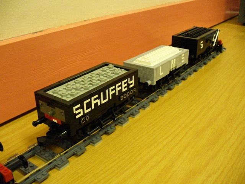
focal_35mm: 37
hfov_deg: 50.1
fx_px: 262
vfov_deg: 38.7
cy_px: 92
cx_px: 122
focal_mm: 6.1
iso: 400
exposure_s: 1/30
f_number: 2.8
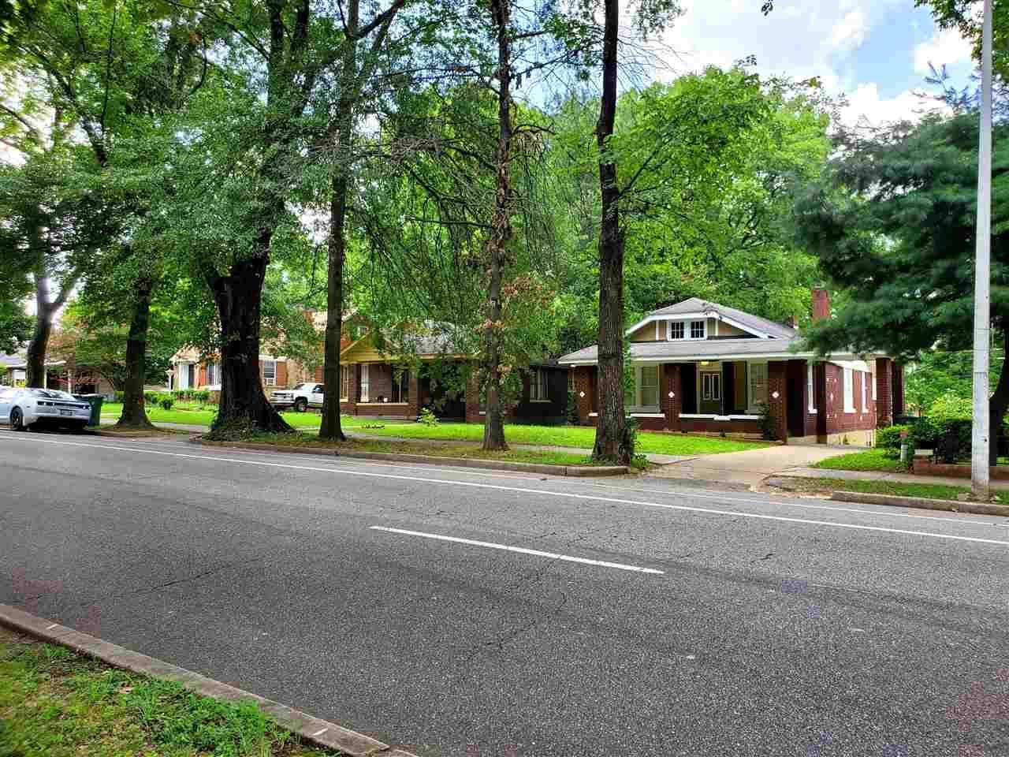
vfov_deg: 53.1
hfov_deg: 67.3
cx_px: 504
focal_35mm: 26
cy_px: 378
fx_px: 758
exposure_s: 1/164
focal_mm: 4.3
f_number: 2.4
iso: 50
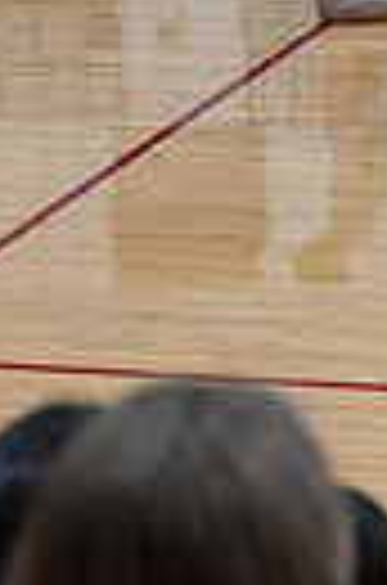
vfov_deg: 6.6
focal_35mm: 313
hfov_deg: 4.2
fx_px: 5074
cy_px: -11
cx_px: 1138
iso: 4000
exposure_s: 1/400
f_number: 4
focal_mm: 70
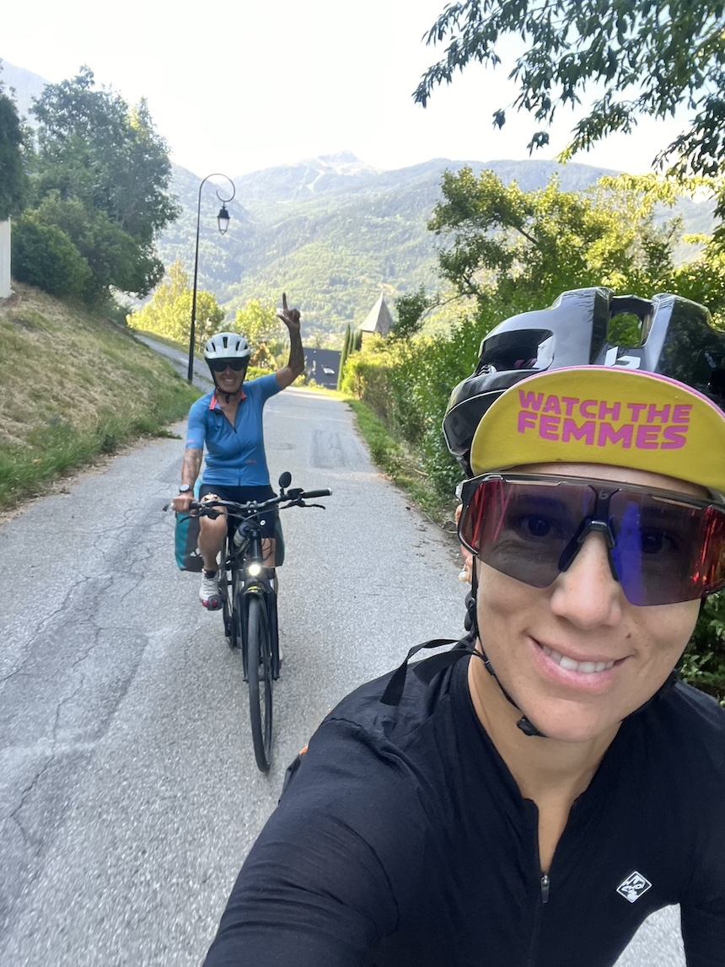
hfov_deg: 58.9
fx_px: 642
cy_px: 484
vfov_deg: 73.9
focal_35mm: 23
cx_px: 362
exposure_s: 1/121
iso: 80
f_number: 2.2
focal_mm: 2.71
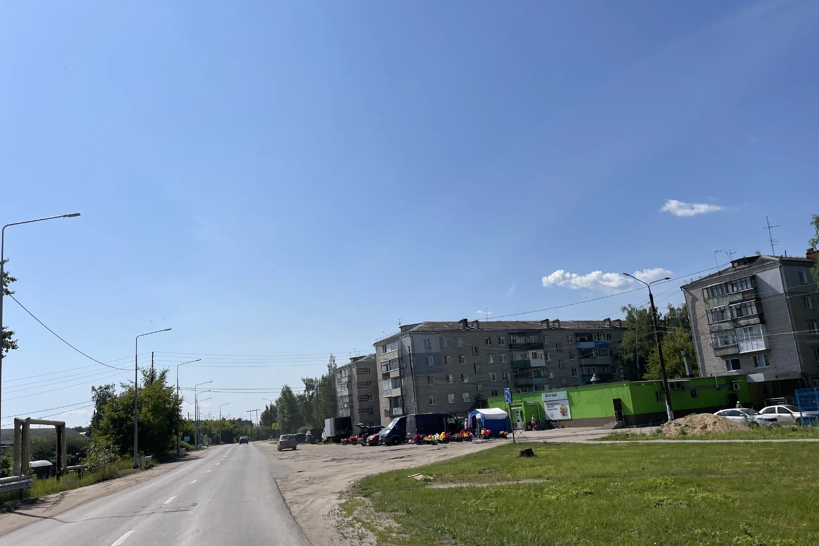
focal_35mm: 28
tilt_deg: +9.1
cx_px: 423
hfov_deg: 65.5
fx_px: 637
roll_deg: +1.3
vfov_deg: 46.4
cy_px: 281
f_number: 1.6
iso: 32
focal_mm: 4.2
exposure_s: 1/8403
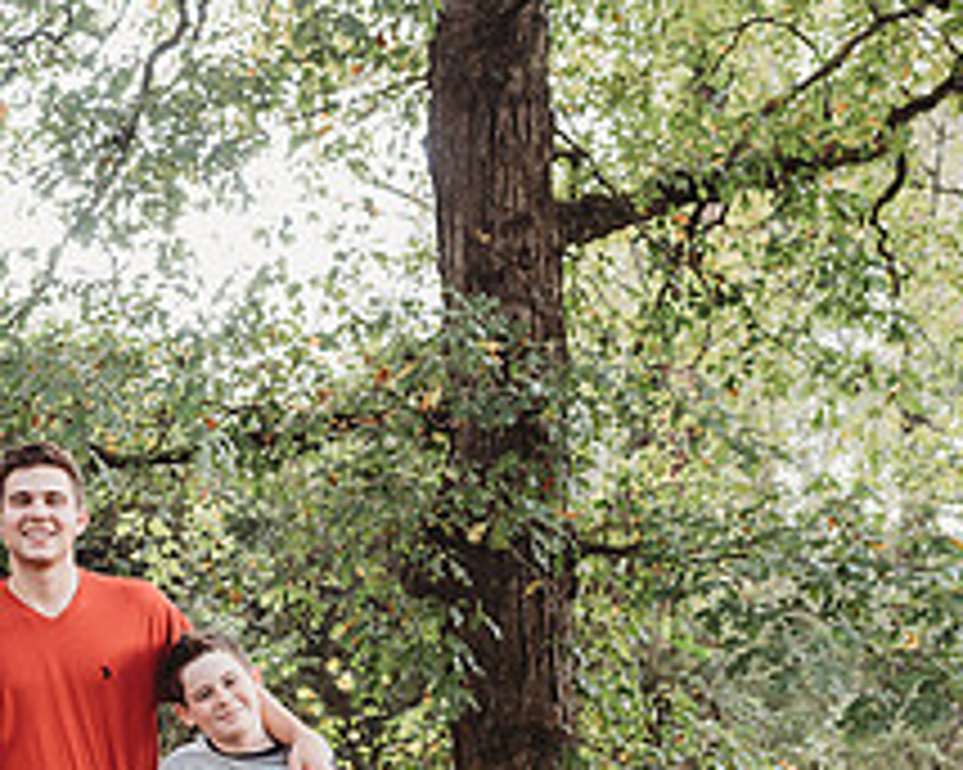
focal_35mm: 61
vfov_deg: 24.3
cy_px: 696
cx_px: 58
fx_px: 1738
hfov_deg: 29.4
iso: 500
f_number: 3.2
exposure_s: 1/250
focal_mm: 24
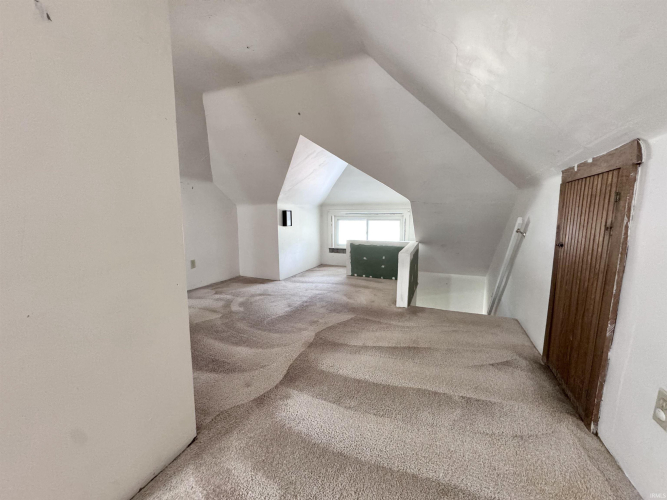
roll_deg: -0.1
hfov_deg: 102.1
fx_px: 270
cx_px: 334
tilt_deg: -7.7
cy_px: 250
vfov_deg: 85.7
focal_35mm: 14
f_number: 2.2
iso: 500
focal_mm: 2.22
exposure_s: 1/60
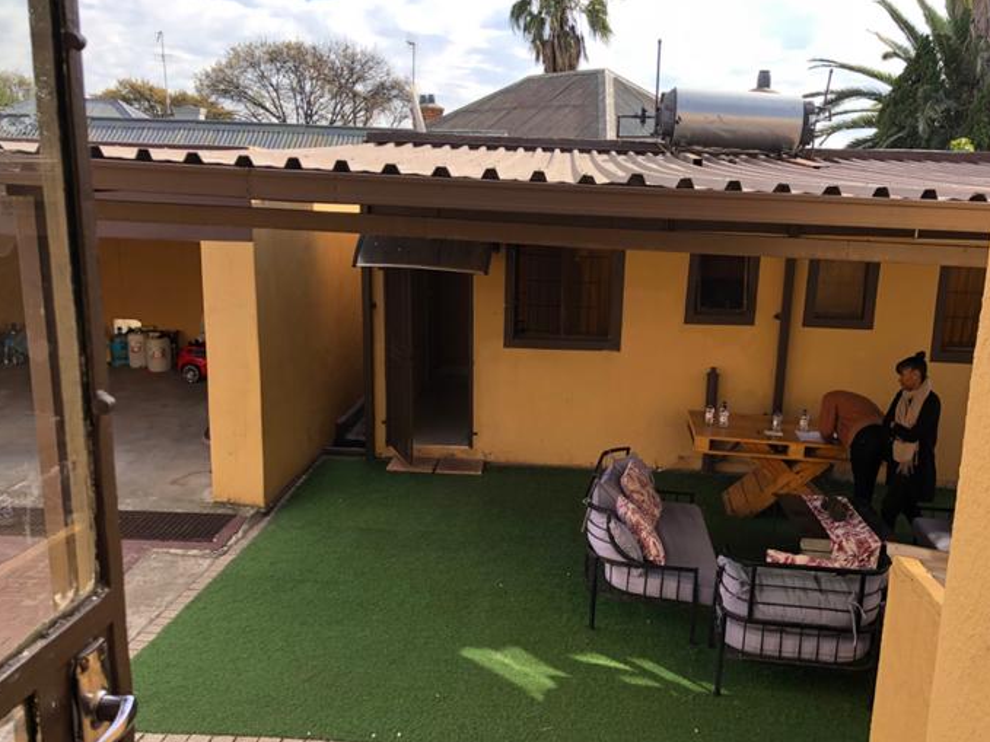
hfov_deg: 55.2
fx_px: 944
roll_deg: -2.0
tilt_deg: -11.9
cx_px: 550
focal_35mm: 33
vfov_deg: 42.9
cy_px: 410
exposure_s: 1/271
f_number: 1.8
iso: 20
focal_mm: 4
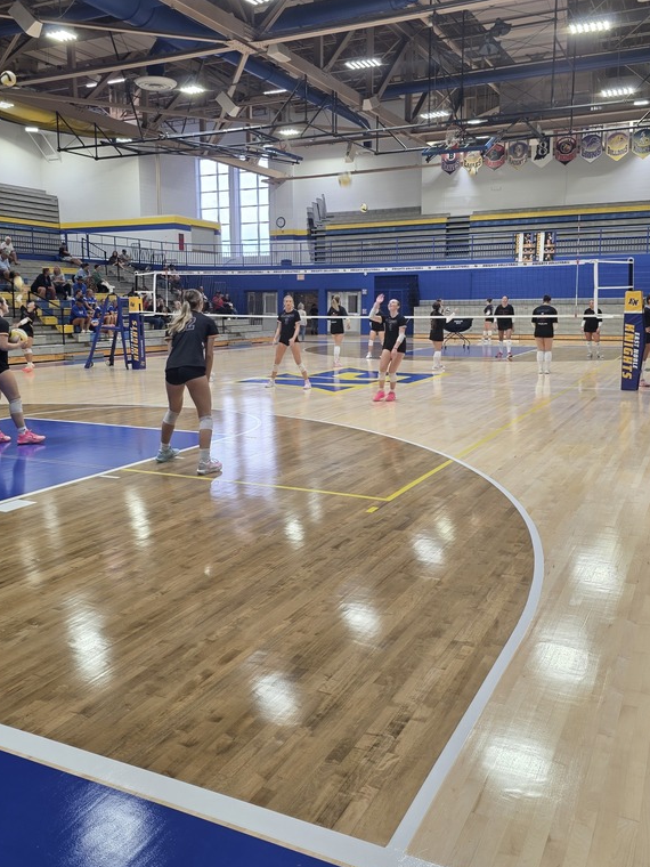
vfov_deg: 58.3
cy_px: 400
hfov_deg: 45.4
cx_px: 314
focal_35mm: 31
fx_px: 776
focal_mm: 6.25
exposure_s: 1/59.8
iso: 40
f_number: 1.7
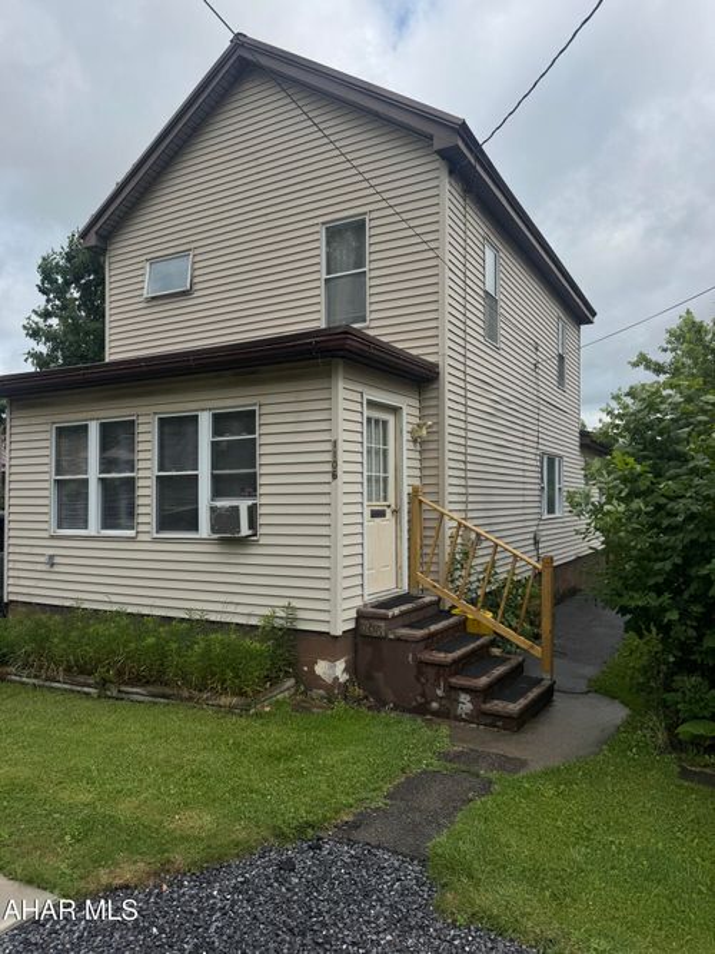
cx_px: 358
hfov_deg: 56.8
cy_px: 477
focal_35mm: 24
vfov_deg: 71.6
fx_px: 661
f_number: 1.78
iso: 80
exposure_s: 1/7092
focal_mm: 6.76
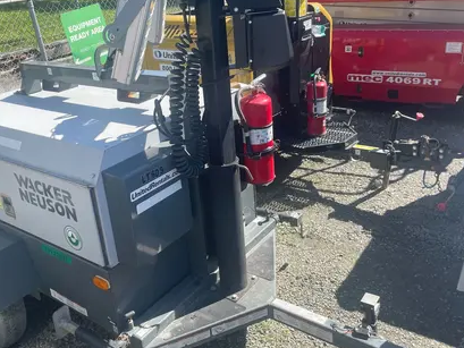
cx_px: 202
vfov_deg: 40.7
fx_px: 469
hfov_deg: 52.5
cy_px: 168
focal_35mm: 35
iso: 32
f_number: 1.6
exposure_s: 1/1401
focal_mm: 4.2
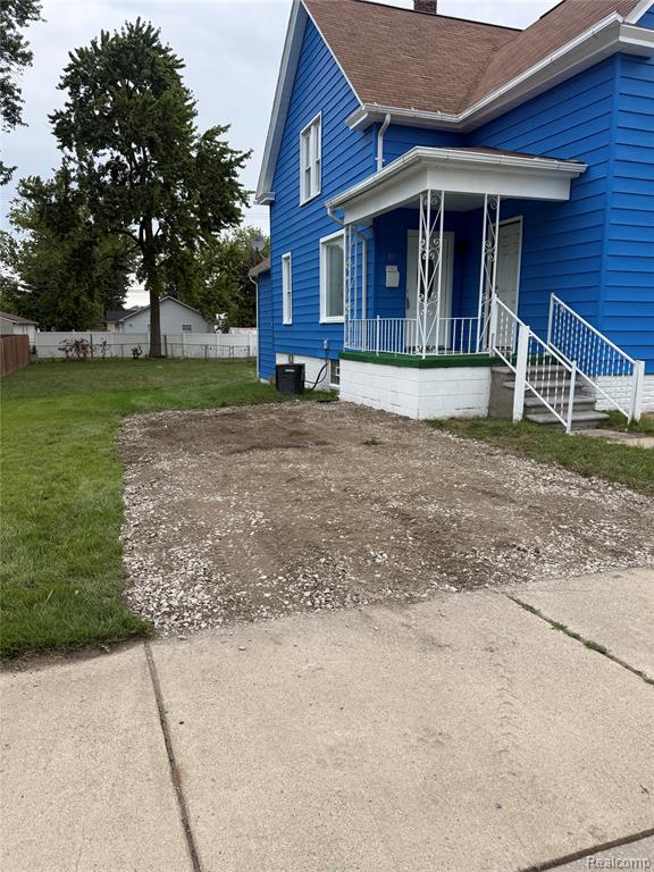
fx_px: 605
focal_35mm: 24
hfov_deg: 56.8
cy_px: 436
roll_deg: +0.4
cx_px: 327
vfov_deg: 71.6
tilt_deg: -12.0
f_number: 1.78
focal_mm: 6.76
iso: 80
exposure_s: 1/909
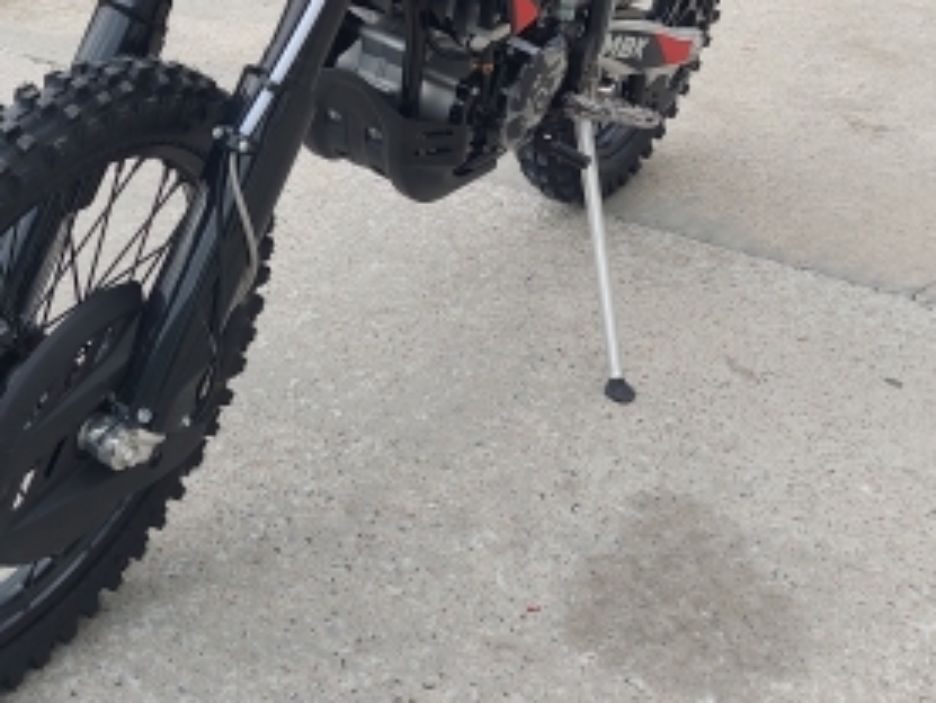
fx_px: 1353
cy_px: 34
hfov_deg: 37.2
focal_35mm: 50
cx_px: 233
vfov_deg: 27.8
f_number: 1.8
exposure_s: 1/229
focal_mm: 5.23
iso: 40
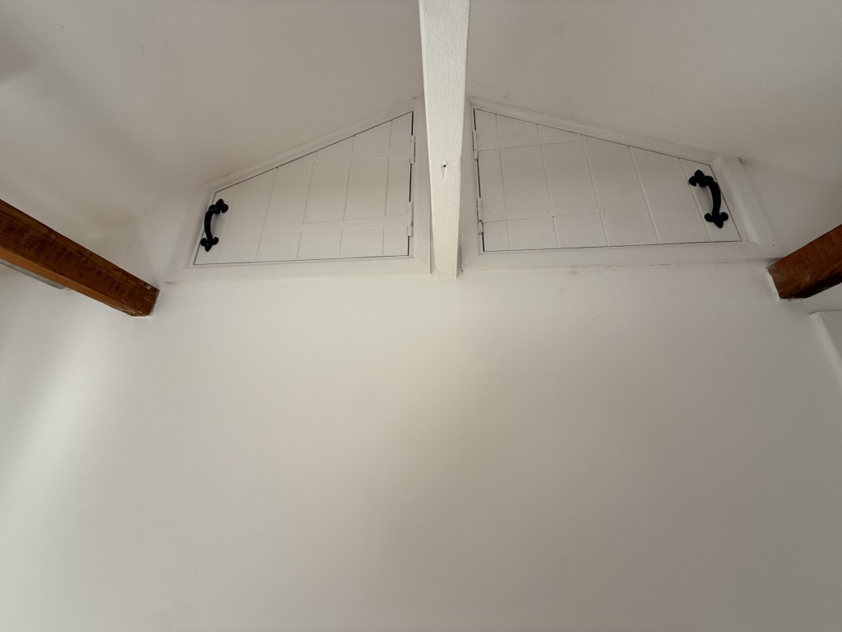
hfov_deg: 102.1
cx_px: 421
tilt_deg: +20.9
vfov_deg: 85.7
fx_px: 341
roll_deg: -1.2
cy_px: 316
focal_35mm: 14
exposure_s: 1/115
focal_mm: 2.22
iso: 50
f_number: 2.2
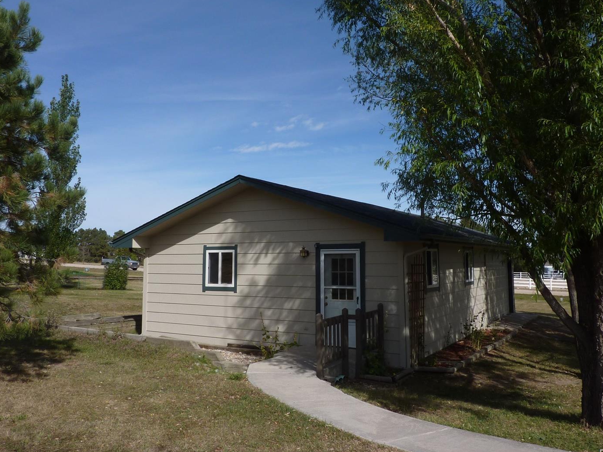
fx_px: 505
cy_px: 201
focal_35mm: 29
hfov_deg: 61.6
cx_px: 321
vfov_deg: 48.1
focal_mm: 4.1
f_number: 5.6
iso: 80
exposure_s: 1/400
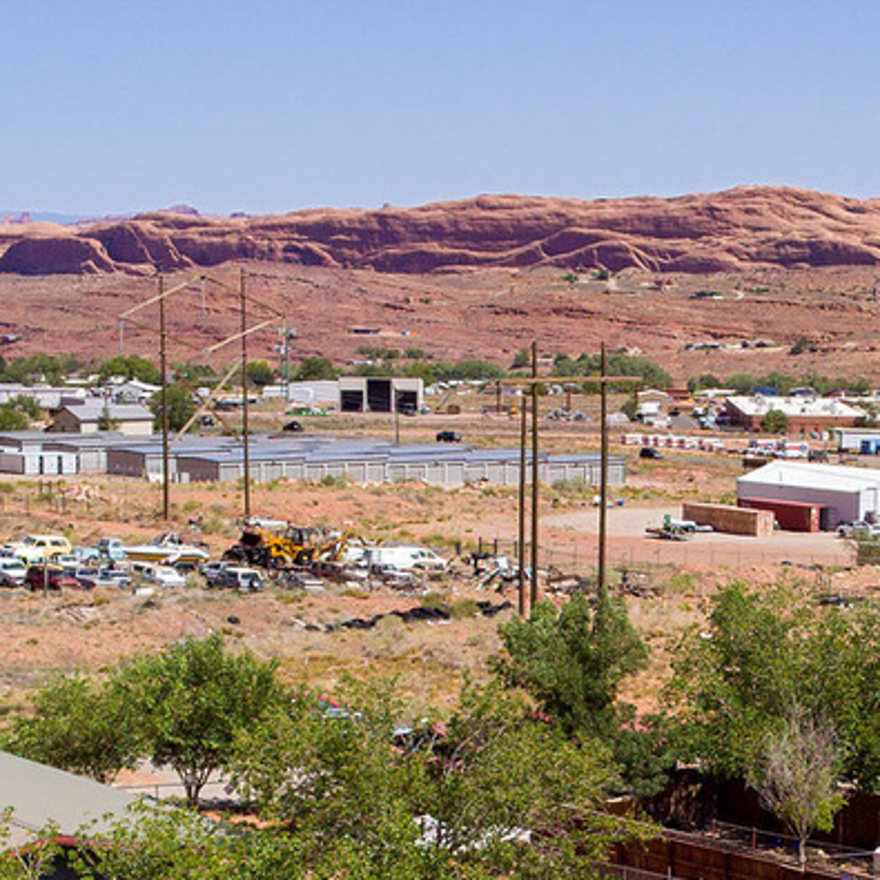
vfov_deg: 22.1
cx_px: 524
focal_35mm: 76
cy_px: 822
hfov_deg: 22.7
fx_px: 2186
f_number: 2.8
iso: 132
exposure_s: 1/3800
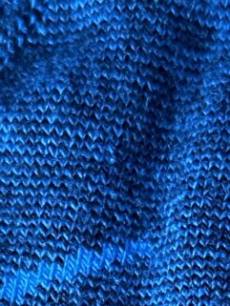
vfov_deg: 11.8
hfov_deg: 9.7
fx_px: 1355
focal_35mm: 153
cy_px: 568
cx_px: 213
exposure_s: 1/60
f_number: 1.78
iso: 250
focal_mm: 6.86
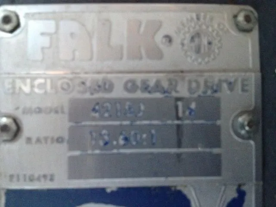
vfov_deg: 40.7
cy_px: 104
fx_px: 279
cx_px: 138
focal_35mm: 35
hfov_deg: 52.6
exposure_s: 1/15
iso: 500
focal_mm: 4.28
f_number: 2.4
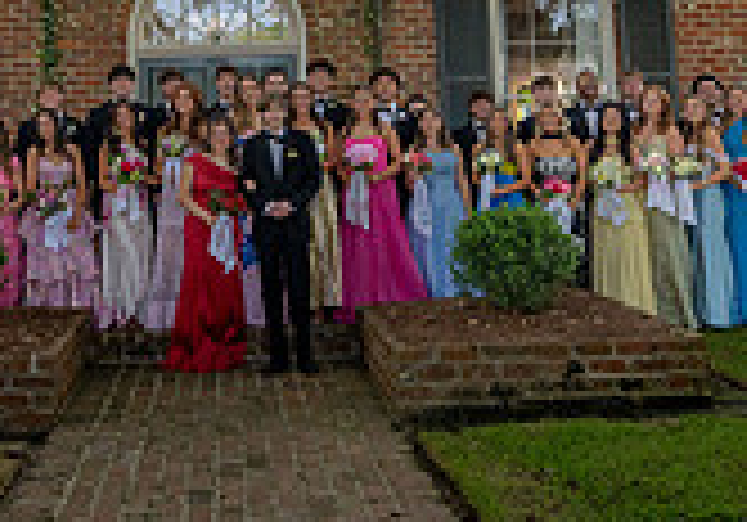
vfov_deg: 25.2
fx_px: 1095
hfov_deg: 37.2
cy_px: -26
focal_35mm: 52
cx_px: 246
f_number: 7.1
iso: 800
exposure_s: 1/160
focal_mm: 14
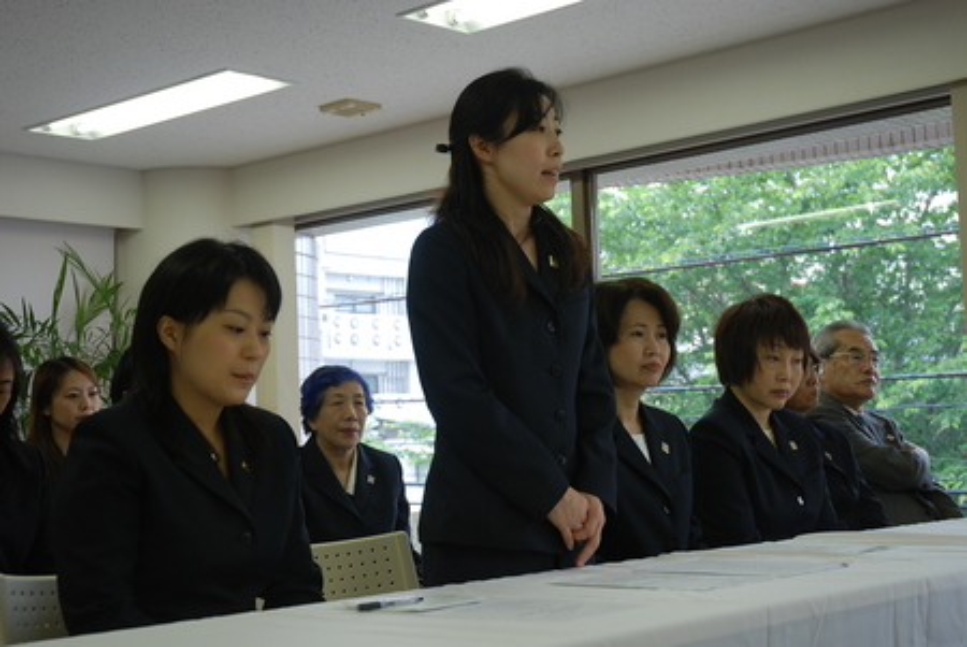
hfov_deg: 35.0
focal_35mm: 57
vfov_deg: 23.8
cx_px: 484
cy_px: 324
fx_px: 1533
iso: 200
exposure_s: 1/50
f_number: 4.2
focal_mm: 38
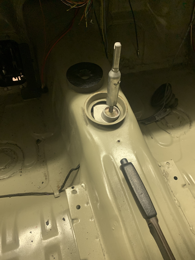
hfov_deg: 53.1
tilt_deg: -51.6
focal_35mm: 26
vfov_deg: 67.3
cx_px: 98
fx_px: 195
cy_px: 130
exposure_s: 1/40
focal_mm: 4.25
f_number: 1.8
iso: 400
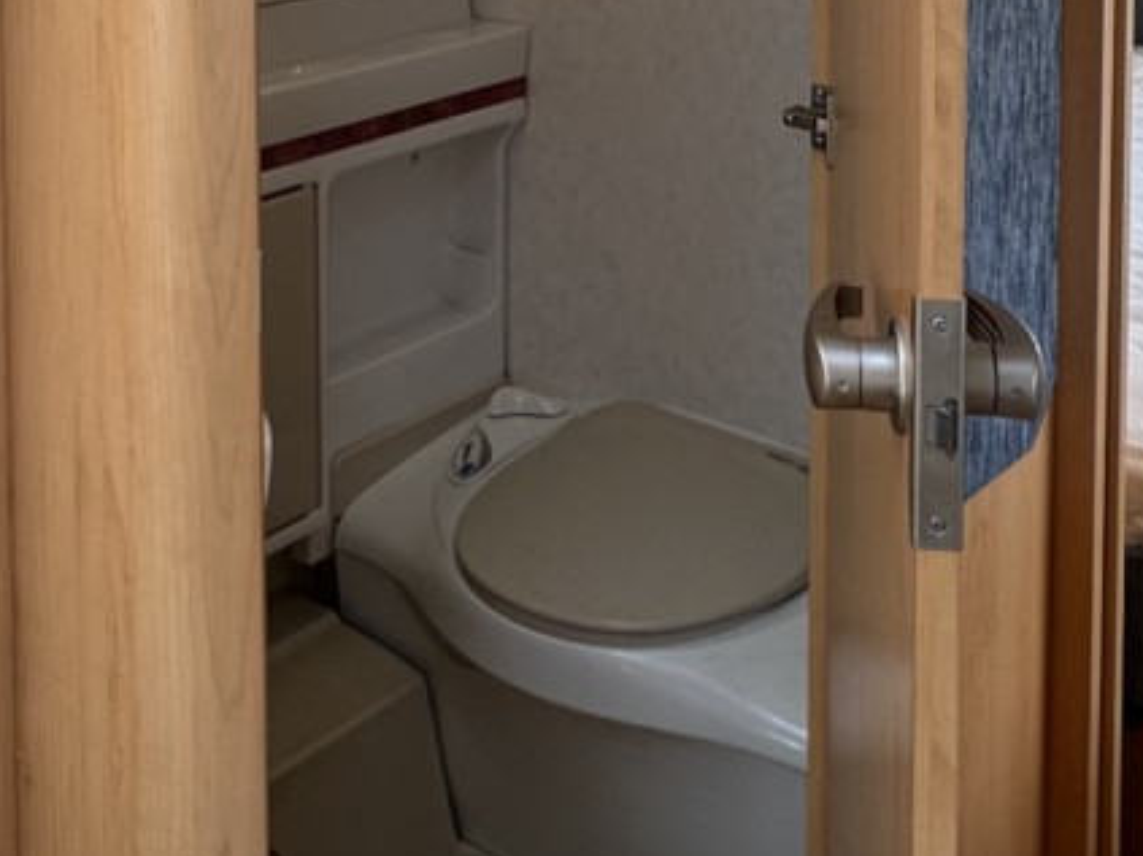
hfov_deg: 36.0
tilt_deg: -2.4
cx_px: 449
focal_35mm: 53
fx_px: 1750
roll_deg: -0.5
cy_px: -208
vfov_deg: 24.5
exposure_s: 1/99
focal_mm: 2.22
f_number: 2.2
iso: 64
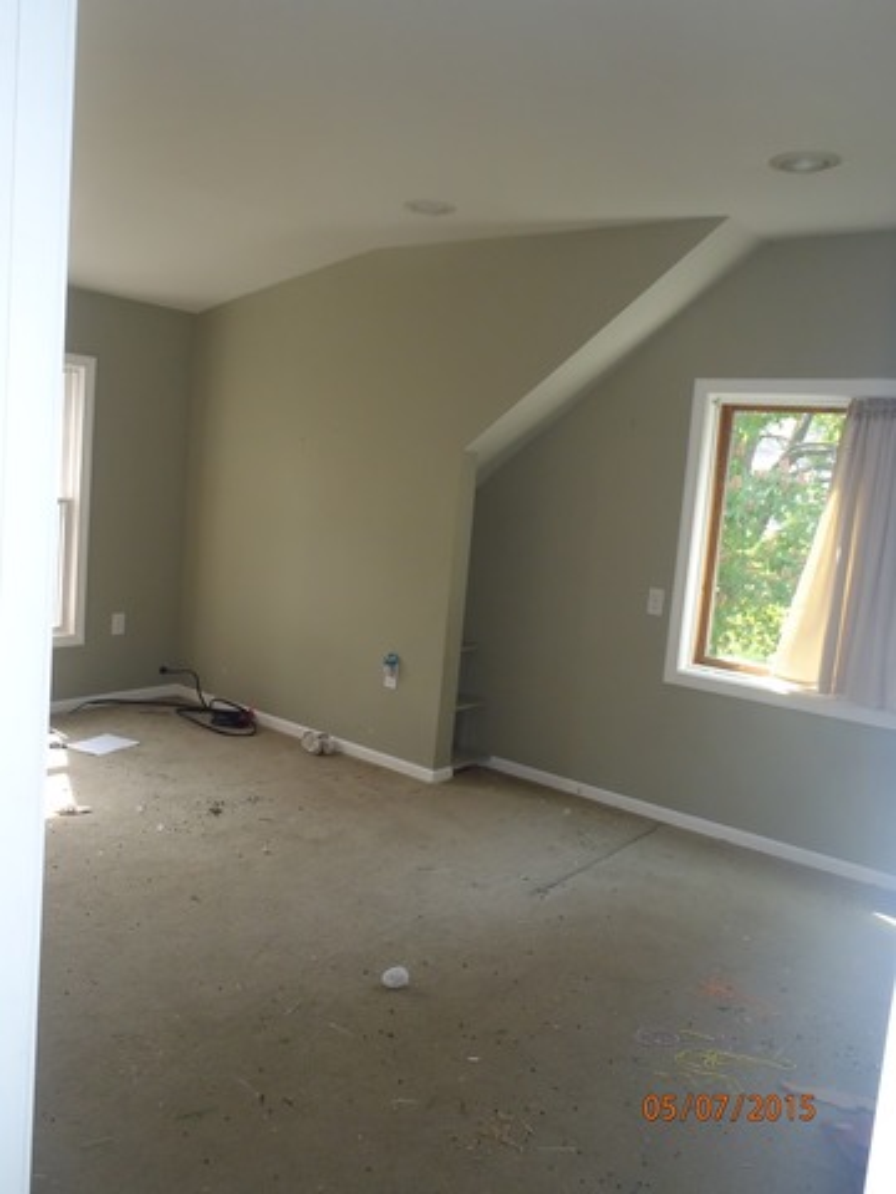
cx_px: 448
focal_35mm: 28
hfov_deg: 49.7
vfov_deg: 63.4
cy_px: 597
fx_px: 966
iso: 125
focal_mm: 5
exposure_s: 1/30
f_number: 3.9
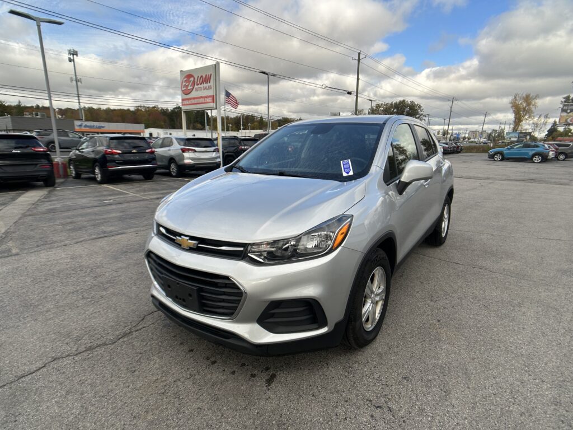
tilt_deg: -11.7
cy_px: 215
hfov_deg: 67.3
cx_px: 286
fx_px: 430
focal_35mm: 26
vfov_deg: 53.1
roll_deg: -1.9
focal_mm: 5.7
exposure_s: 1/2208
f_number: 1.5
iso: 50
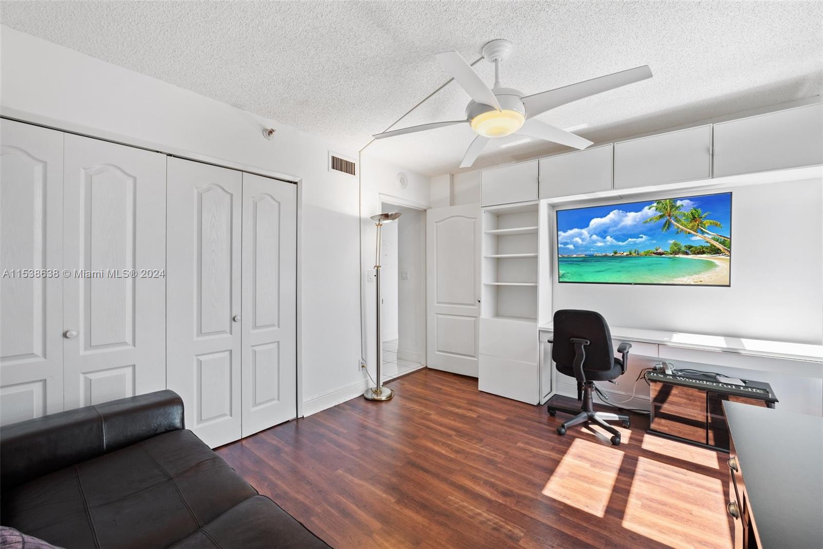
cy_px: 274
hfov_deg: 104.2
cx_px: 412
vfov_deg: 81.2
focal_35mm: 14
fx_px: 320
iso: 200
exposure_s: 1/20
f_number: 8
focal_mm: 14
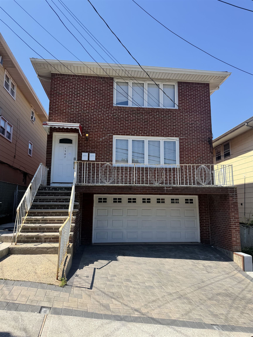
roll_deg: -0.9
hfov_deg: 56.8
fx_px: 234
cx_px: 126
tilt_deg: +8.8
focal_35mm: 24
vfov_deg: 71.6
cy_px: 168
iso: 80
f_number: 1.78
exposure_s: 1/2801
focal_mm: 6.76
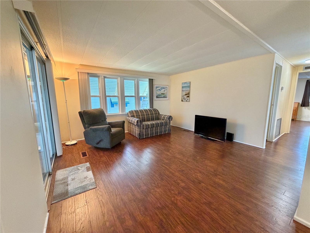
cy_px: 116
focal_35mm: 14
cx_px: 155
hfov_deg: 102.1
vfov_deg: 85.7
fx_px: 125
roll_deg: +1.3
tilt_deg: -8.8
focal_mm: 2.22
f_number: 2.2
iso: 320
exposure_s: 1/60
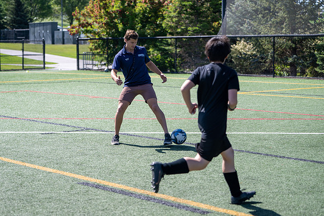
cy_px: 99
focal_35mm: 77
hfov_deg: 26.2
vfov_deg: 17.7
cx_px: 146
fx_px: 695
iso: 64
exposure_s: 1/800
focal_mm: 70
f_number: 2.8
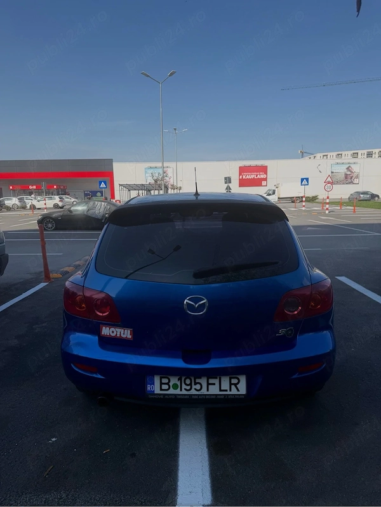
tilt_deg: -9.6
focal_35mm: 24
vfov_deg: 71.6
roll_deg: +1.1
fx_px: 352
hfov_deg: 56.8
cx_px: 190
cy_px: 254
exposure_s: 1/3953
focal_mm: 6.76
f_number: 1.78
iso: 80
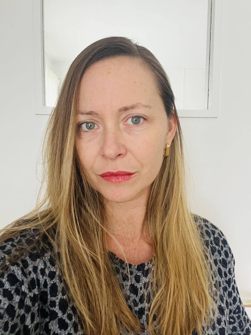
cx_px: 126
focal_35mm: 30
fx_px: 290
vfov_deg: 60.0
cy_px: 168
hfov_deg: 46.8
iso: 400
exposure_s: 1/53
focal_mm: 2.71
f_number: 2.2
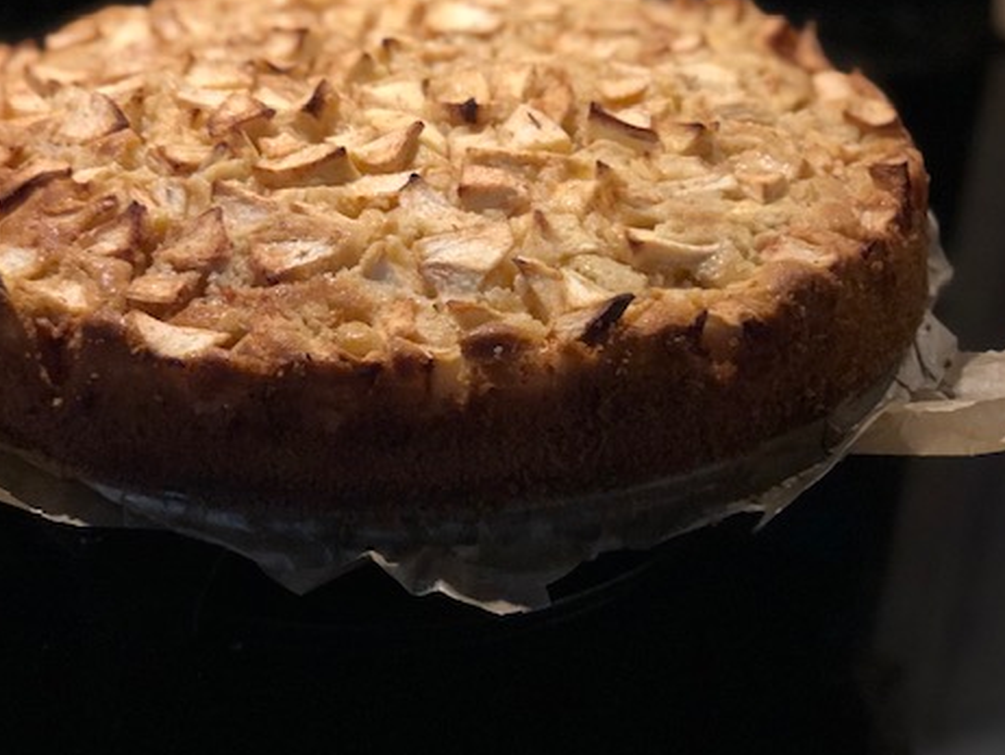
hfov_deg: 27.0
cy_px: 283
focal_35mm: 72
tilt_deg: -24.4
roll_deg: +0.8
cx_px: 407
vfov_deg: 20.4
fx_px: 2091
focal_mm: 6
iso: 160
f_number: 2.4
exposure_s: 1/11
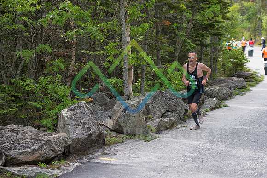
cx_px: 134
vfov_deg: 17.5
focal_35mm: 78
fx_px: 579
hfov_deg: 26.0
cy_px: 89
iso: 400
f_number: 4
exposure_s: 1/800
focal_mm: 78
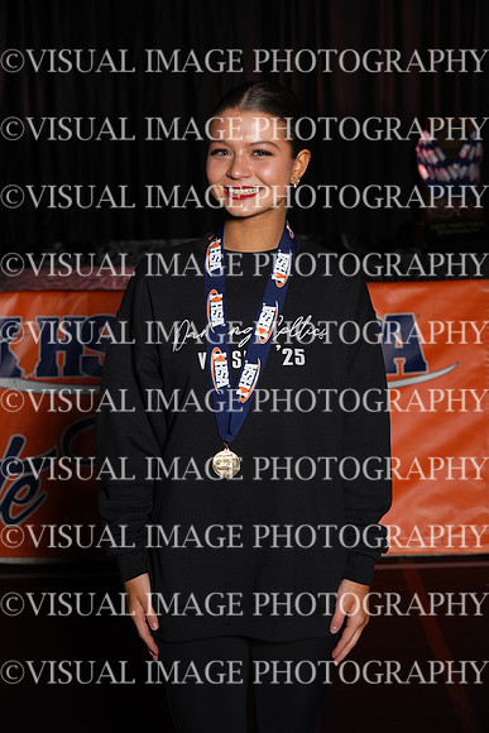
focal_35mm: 86
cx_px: 244
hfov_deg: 15.9
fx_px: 1751
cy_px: 366
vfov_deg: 23.6
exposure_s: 1/125
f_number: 8
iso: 640
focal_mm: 86
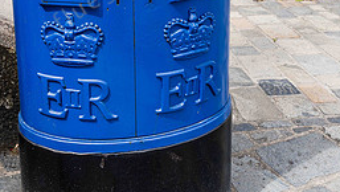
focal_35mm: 55
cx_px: 163
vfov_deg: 20.3
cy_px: -48
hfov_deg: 37.8
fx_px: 496
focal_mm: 30
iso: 125
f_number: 8
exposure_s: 1/125
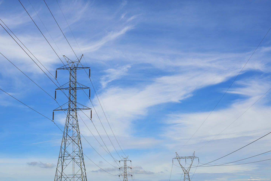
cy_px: 90
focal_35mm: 50
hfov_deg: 39.6
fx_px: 376
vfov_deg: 27.0
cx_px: 136
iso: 100
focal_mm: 50
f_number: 8
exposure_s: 1/640
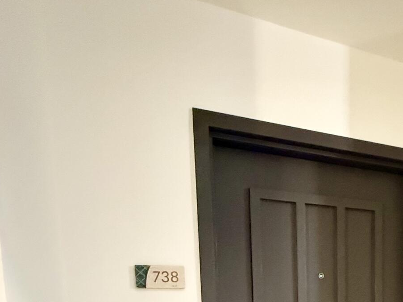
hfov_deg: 54.9
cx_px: 314
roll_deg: +0.6
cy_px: 351
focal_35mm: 31
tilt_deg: -5.4
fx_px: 361
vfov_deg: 36.5
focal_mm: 2.22
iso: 1000
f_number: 2.2
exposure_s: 1/40
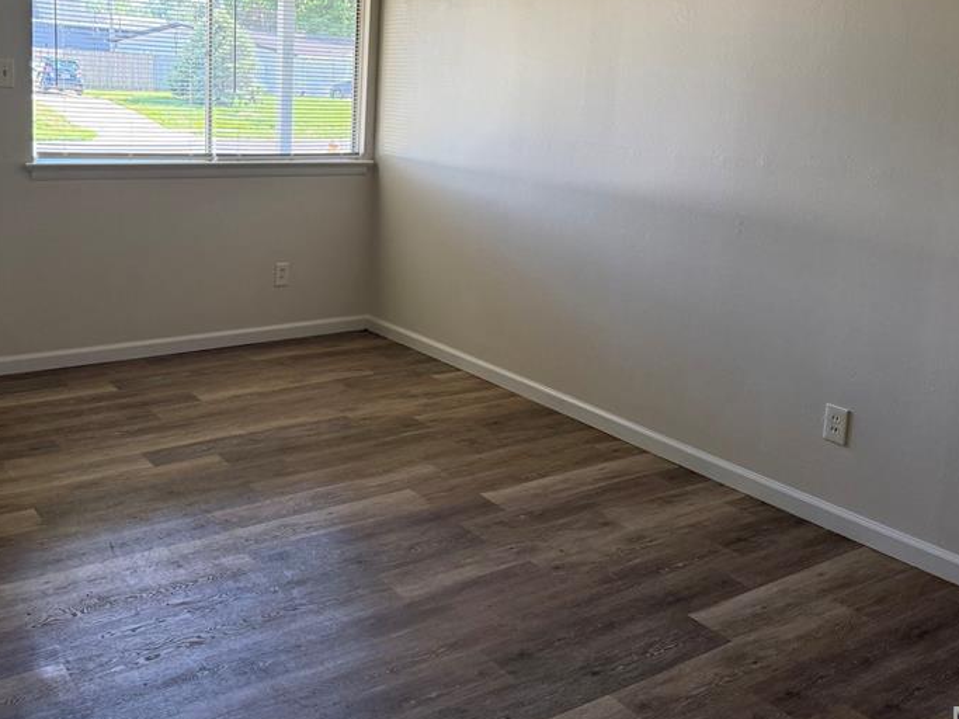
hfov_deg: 51.0
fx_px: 997
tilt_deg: -8.2
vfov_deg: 38.9
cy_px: 212
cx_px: 373
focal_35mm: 36
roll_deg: -2.9
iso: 200
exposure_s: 1/168
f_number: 1.78
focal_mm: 6.76
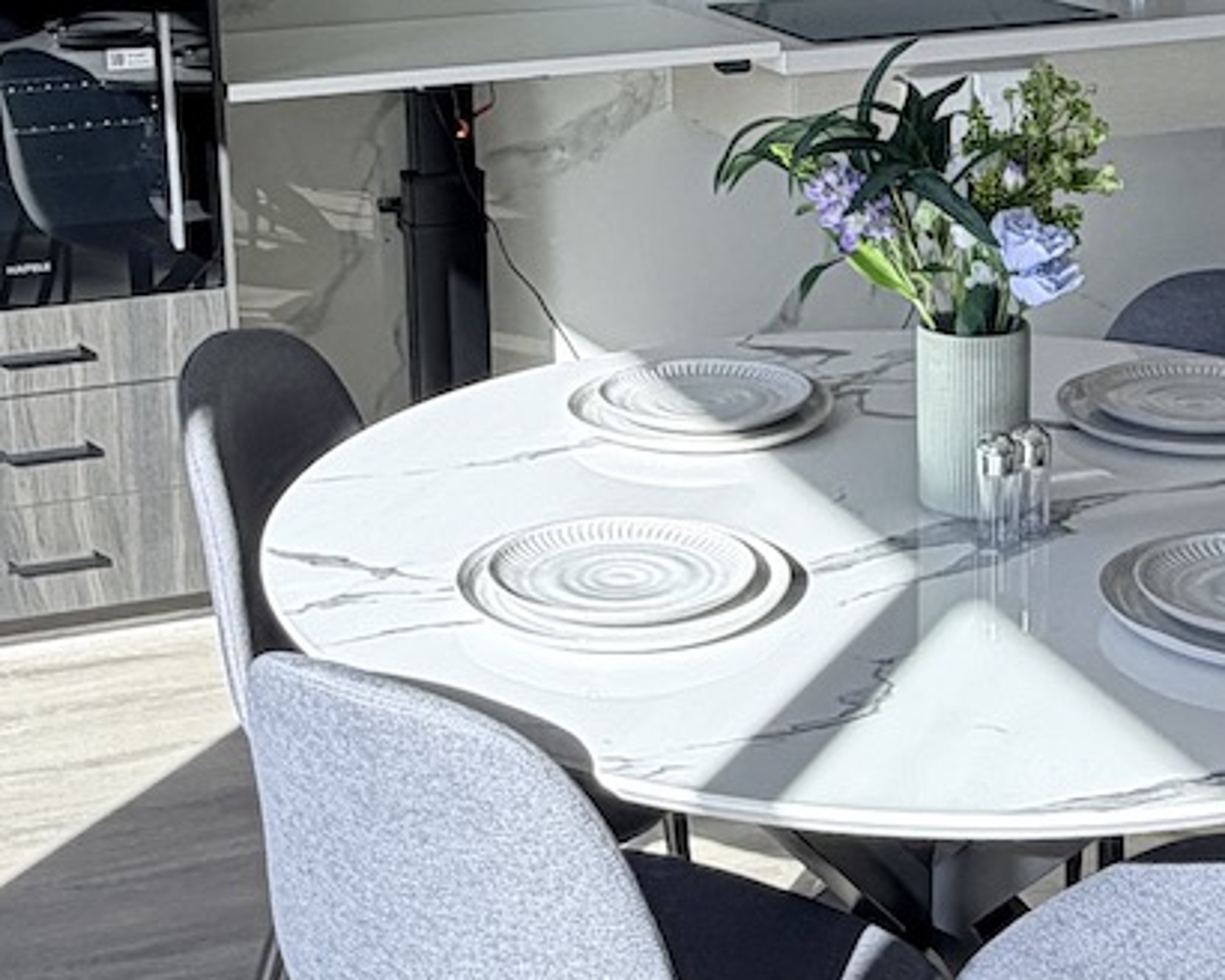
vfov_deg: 23.3
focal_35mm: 64
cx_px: 612
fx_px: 2320
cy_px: 137
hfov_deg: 29.6
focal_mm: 2.22
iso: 40
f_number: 2.2
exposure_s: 1/502
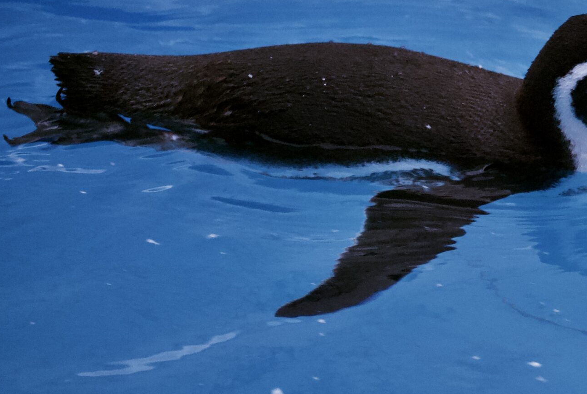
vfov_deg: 7.7
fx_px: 2907
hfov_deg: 11.5
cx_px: 490
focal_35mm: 178
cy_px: 90
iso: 1600
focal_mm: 60
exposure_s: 1/100
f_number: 4.2
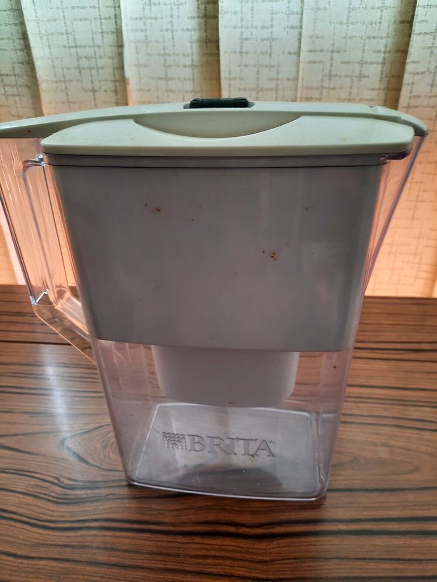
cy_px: 291
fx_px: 421
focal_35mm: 25
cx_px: 218
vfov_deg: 69.4
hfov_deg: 54.9
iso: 80
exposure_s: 1/50
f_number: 2
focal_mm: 4.6
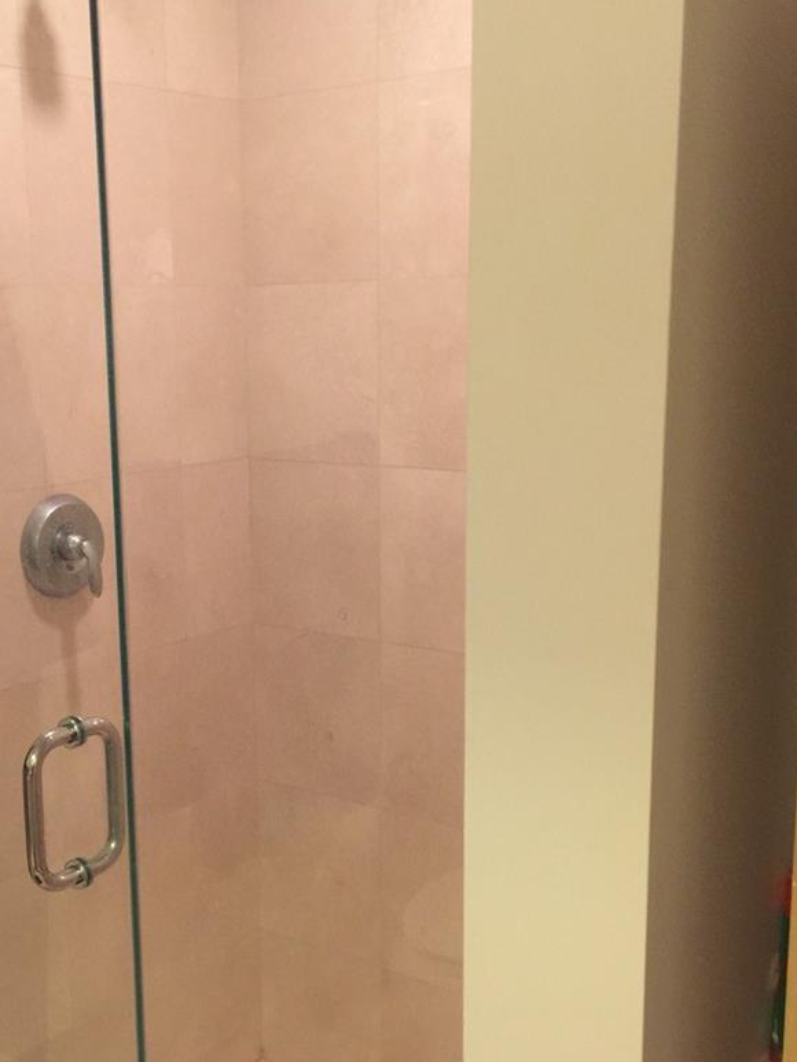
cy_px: 613
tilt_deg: -9.9
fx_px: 1381
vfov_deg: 42.0
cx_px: 245
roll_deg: +1.9
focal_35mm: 45
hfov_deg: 31.8
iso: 80
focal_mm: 4.15
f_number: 2.2
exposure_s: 1/4
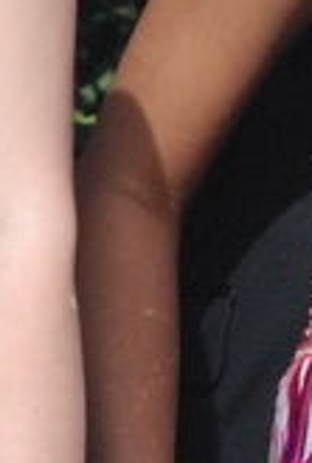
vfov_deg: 2.2
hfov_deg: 1.5
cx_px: 453
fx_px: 11862
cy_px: -278
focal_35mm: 918
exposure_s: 1/1600
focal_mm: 135
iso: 1600
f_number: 10
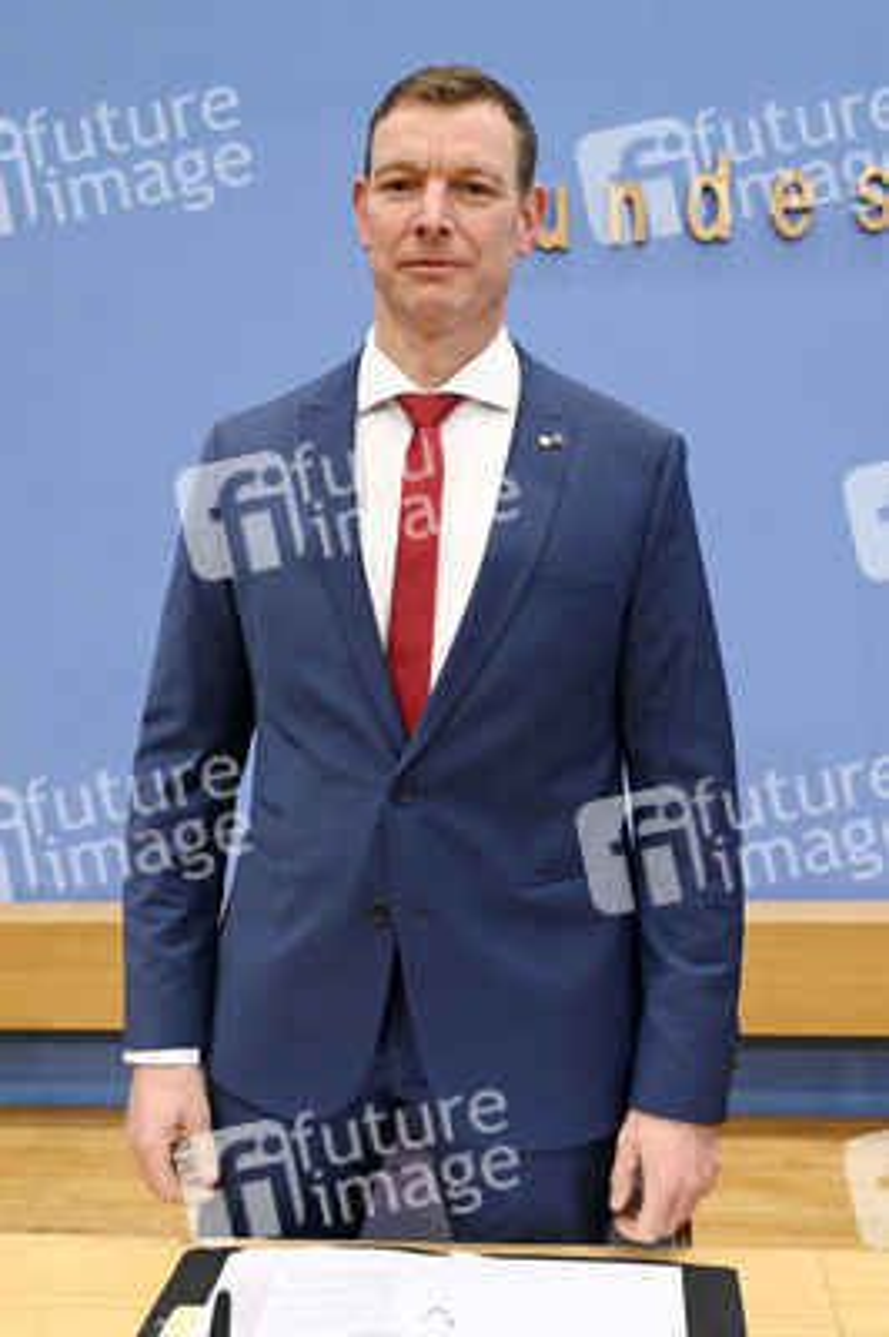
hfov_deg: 38.8
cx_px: 444
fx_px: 1262
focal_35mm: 34
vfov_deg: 55.8
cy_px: 668
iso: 6400
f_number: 6.3
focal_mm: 34
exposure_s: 1/500
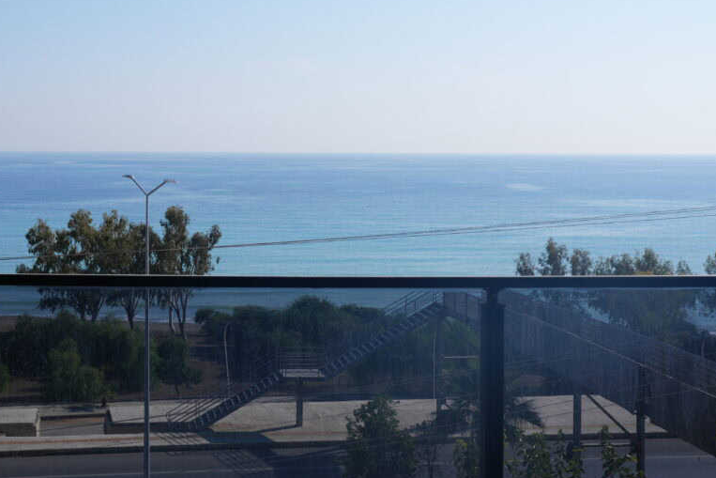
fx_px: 1014
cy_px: 131
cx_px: 107
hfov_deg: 37.0
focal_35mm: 51
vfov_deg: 26.2
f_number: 10
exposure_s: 1/200
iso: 100
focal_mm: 19
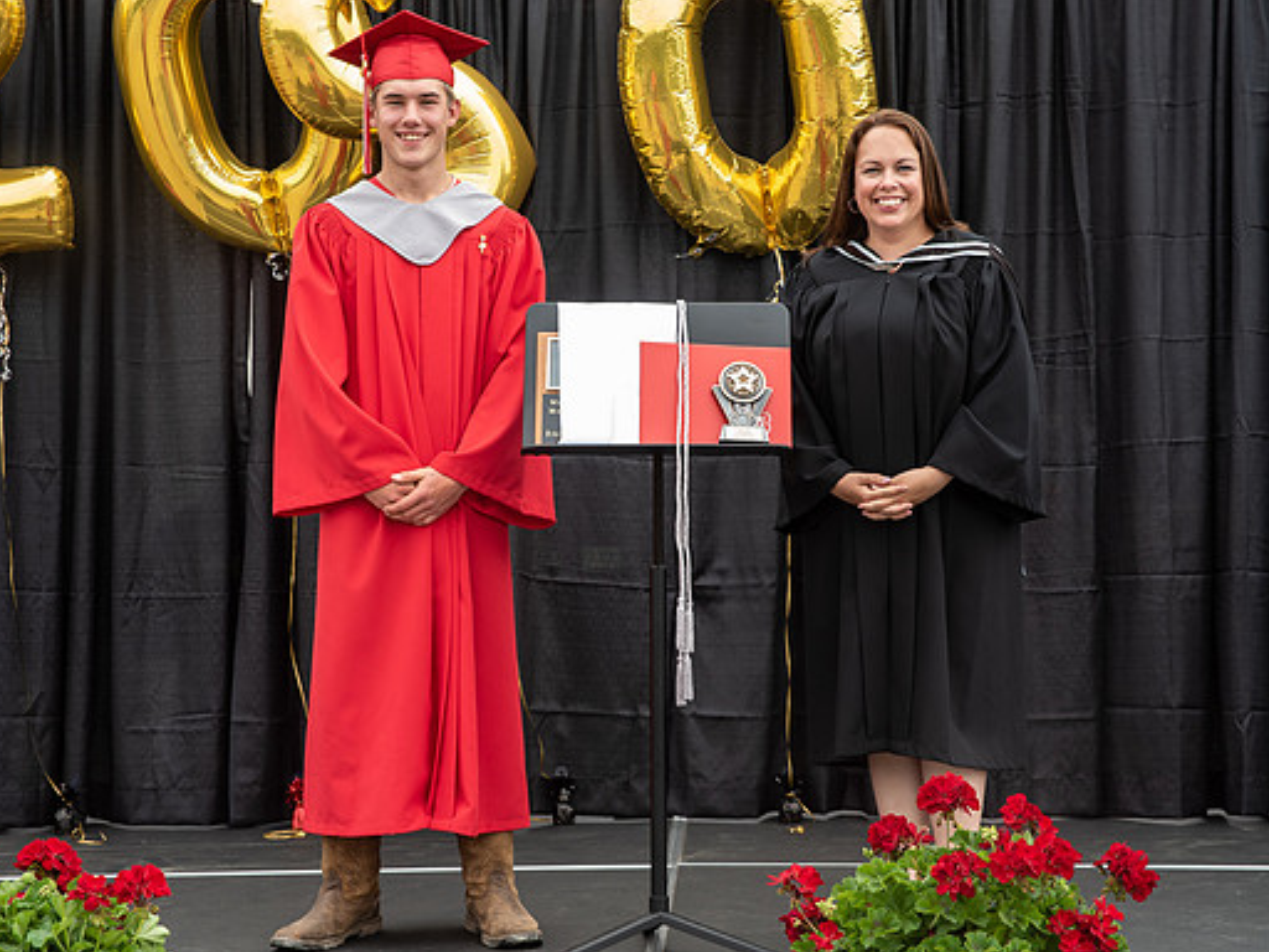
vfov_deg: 21.3
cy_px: 486
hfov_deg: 28.2
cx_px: 622
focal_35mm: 69
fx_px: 2529
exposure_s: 1/320
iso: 500
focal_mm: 60
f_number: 5.6
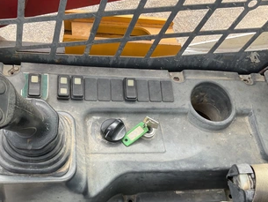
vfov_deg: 37.5
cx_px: 111
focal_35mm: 38
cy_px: 130
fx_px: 294
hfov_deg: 48.7
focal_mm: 3
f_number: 1.8
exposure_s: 1/190
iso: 25
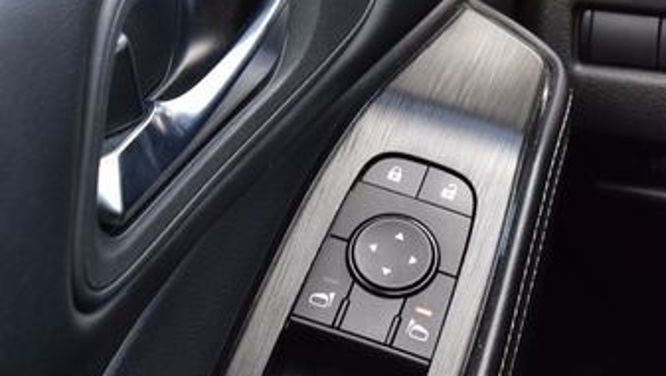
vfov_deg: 8.5
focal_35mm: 143
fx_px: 2527
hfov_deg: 14.9
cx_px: 506
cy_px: 210
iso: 400
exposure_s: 1/80
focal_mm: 48
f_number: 8
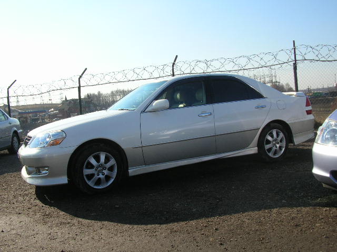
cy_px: 126
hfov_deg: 52.6
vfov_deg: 40.7
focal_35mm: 35
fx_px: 341
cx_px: 168
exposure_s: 1/220
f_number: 5.6
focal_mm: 5.8
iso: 50
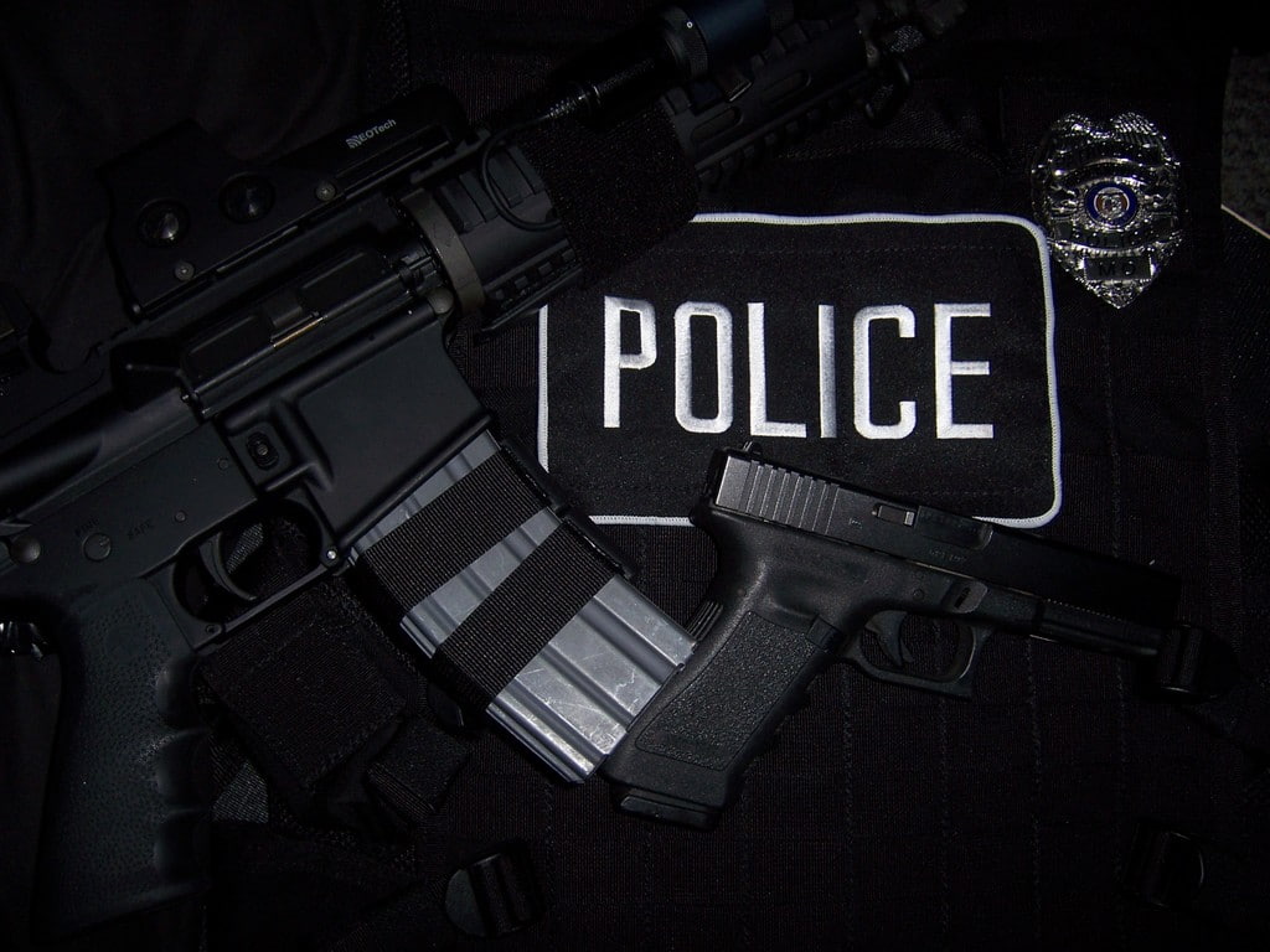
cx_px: 635
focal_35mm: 36
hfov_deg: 51.4
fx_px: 1321
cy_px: 476
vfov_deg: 39.7
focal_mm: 6.2
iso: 80
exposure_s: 1/60
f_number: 2.8
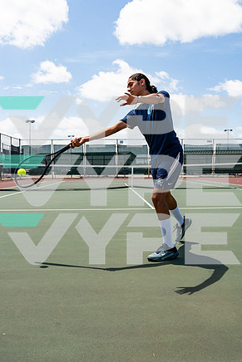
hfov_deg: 40.0
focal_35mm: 33
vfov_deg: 57.2
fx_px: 332
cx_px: 119
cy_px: 181
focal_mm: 32
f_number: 8
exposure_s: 1/1250
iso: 250
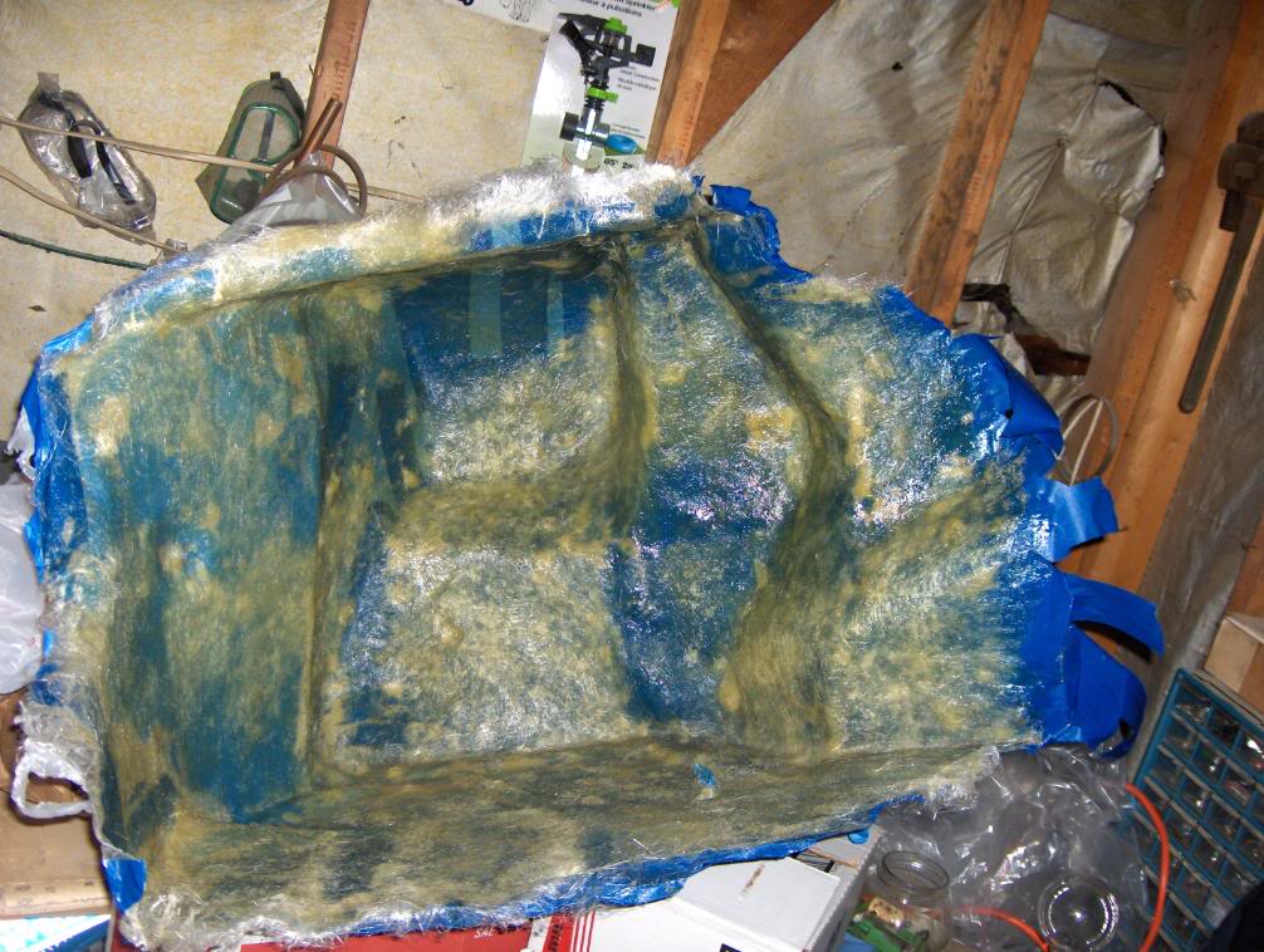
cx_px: 632
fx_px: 1426
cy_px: 476
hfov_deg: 47.8
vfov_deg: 36.9
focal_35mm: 39
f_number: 2.8
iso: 100
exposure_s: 1/60
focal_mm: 8
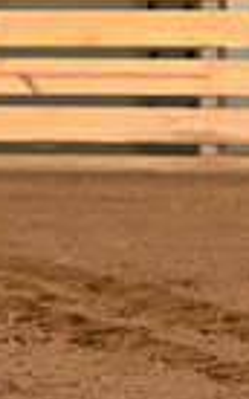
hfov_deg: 2.7
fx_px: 5146
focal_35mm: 473
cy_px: 10
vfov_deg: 4.4
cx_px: 617
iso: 2500
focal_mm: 110
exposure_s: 1/125
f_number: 5.6
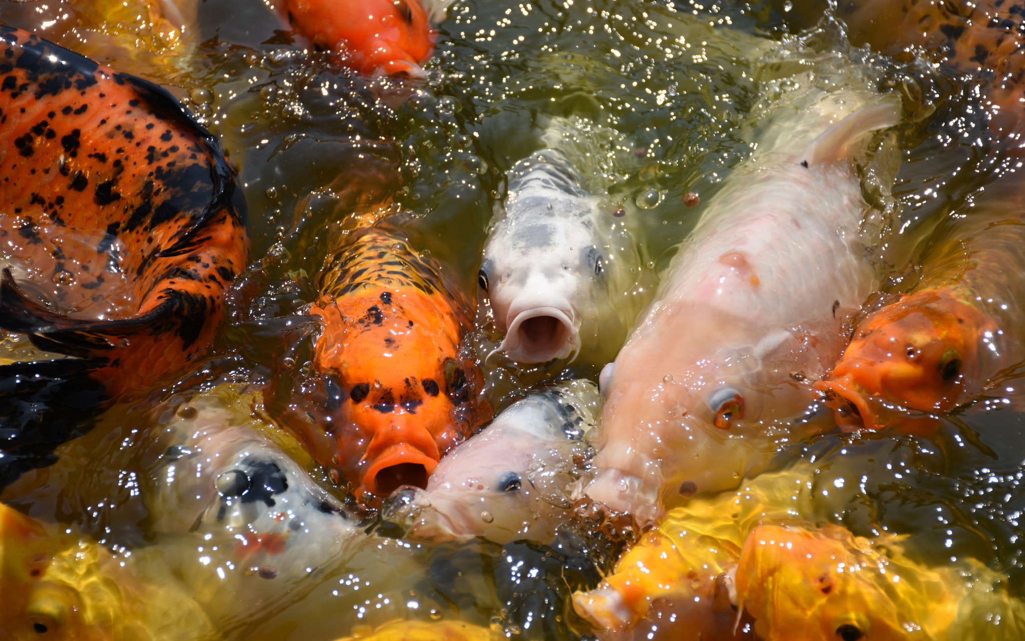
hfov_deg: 20.6
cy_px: 311
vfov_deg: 13.0
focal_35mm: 101
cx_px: 512
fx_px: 2822
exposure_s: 1/1000
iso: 100
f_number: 5
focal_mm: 66
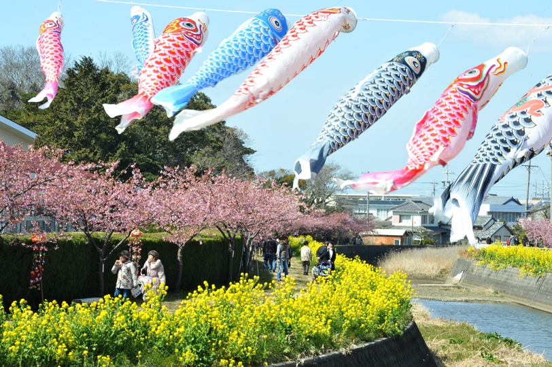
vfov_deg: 11.4
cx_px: 276
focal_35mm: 120
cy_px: 184
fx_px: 1838
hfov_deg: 17.1
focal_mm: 120
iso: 400
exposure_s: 1/60
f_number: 22
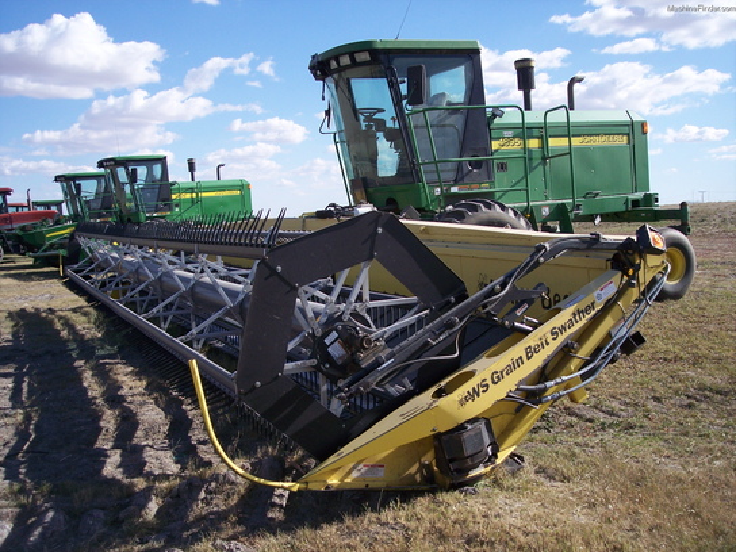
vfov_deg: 36.8
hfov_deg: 47.9
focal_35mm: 39
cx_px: 368
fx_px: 829
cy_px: 276
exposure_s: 1/750
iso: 100
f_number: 4
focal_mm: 8
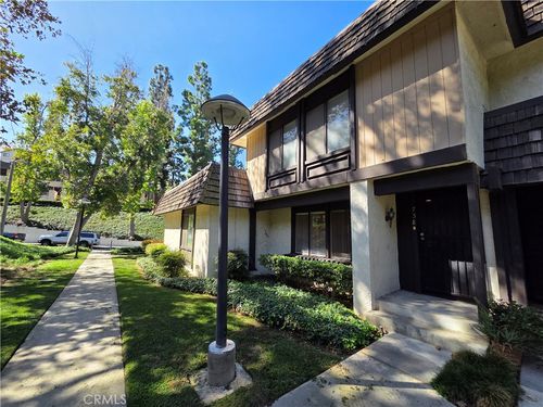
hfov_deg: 106.2
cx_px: 272
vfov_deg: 89.9
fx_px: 204
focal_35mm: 13
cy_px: 204
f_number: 2.2
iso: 50
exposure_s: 1/709
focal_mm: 2.2
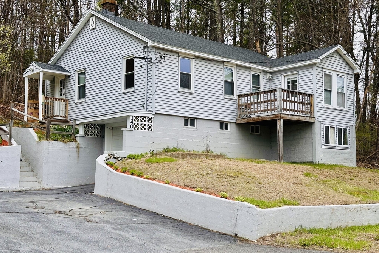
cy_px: 130
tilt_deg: +5.3
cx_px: 190
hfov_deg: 38.9
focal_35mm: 51
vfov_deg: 26.5
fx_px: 537
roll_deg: +0.1
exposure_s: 1/1107
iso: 64
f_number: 1.78
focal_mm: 6.86
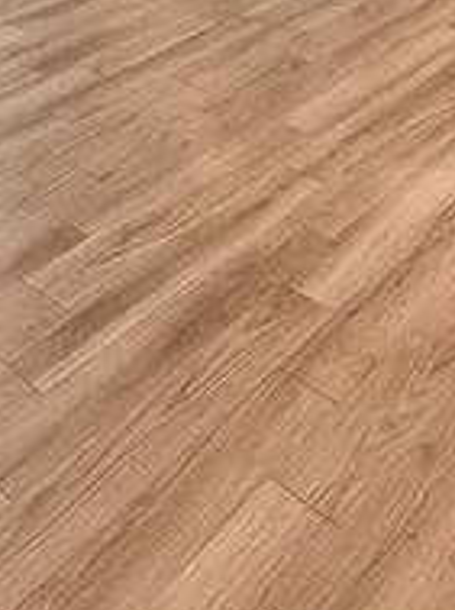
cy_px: -323
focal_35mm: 57
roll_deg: -0.7
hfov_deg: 25.5
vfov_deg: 25.1
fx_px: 1002
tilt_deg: -4.0
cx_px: 281
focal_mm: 2.22
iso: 250
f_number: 2.2
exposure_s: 1/60
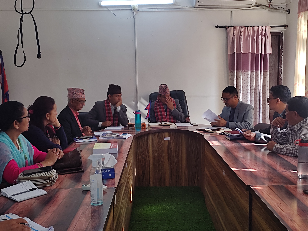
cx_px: 154
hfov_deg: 67.3
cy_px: 116
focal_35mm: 26
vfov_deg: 53.1
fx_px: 231
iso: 112
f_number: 1.79
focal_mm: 4.74
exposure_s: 1/50
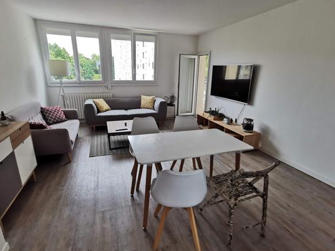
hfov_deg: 84.6
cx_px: 163
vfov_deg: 68.7
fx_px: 184
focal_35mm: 19
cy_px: 129
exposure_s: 1/100
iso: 160
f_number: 2.2
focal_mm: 2.26
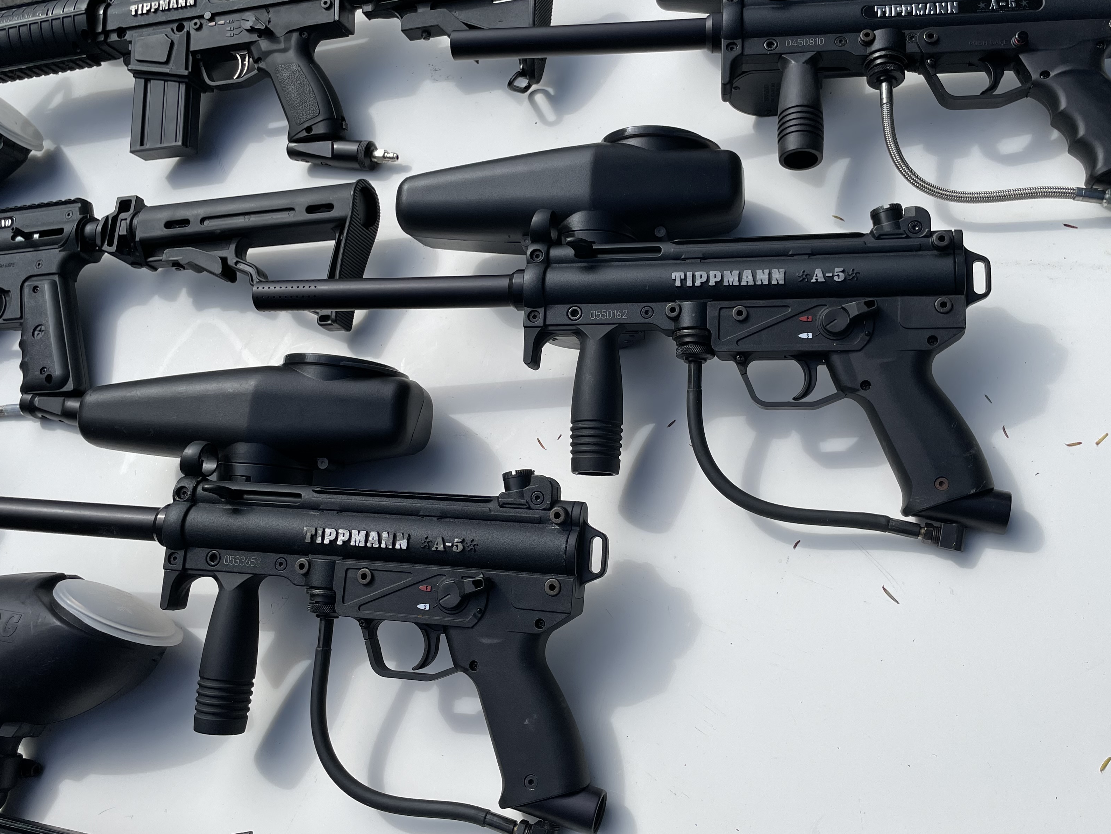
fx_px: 1059
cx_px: 569
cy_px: 375
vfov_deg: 42.9
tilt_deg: -53.6
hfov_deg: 55.3
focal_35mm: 33
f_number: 1.6
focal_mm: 4.2
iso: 32
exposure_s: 1/4000
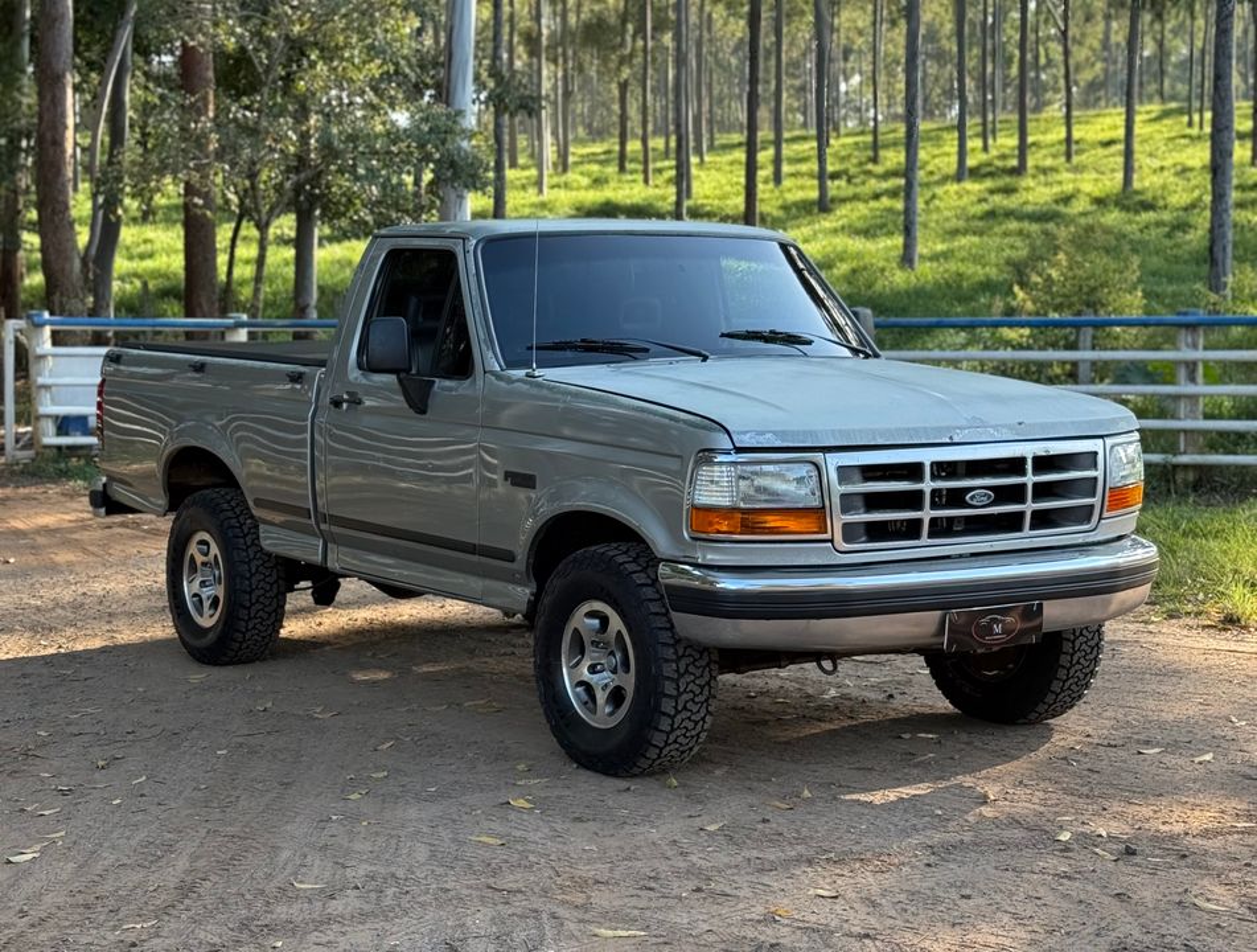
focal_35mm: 48
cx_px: 628
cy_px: 476
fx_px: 1749
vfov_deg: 30.4
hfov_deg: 39.5
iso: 100
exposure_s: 1/712
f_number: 1.78
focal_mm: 6.76
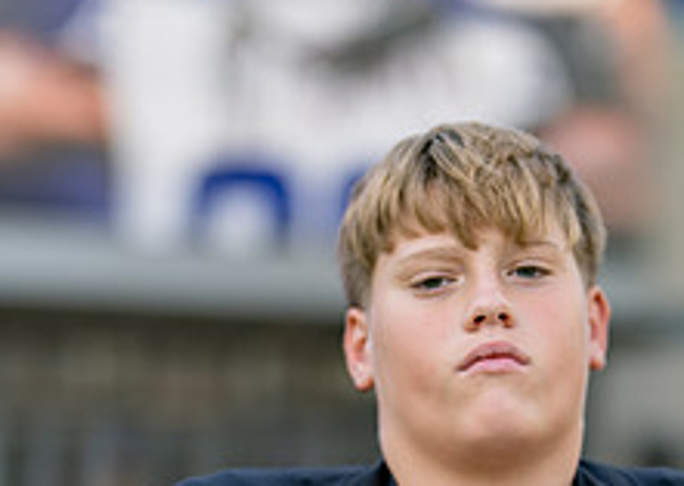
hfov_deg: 12.9
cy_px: 584
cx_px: 465
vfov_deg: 9.1
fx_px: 3025
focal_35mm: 156
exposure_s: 1/1600
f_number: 1.2
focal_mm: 50
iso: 100
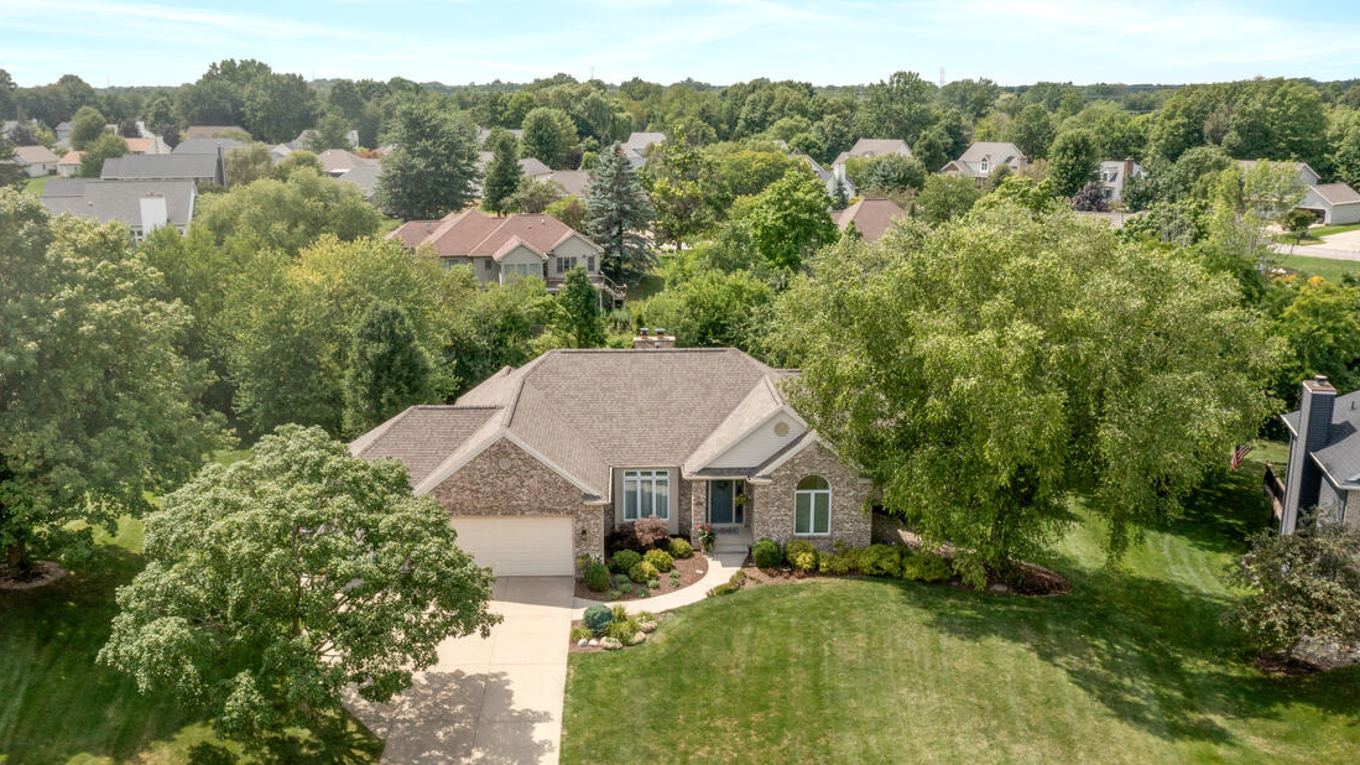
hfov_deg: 61.0
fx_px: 1154
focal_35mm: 32
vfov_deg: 36.7
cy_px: 398
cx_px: 640
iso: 100
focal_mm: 10.26
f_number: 10
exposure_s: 1/240
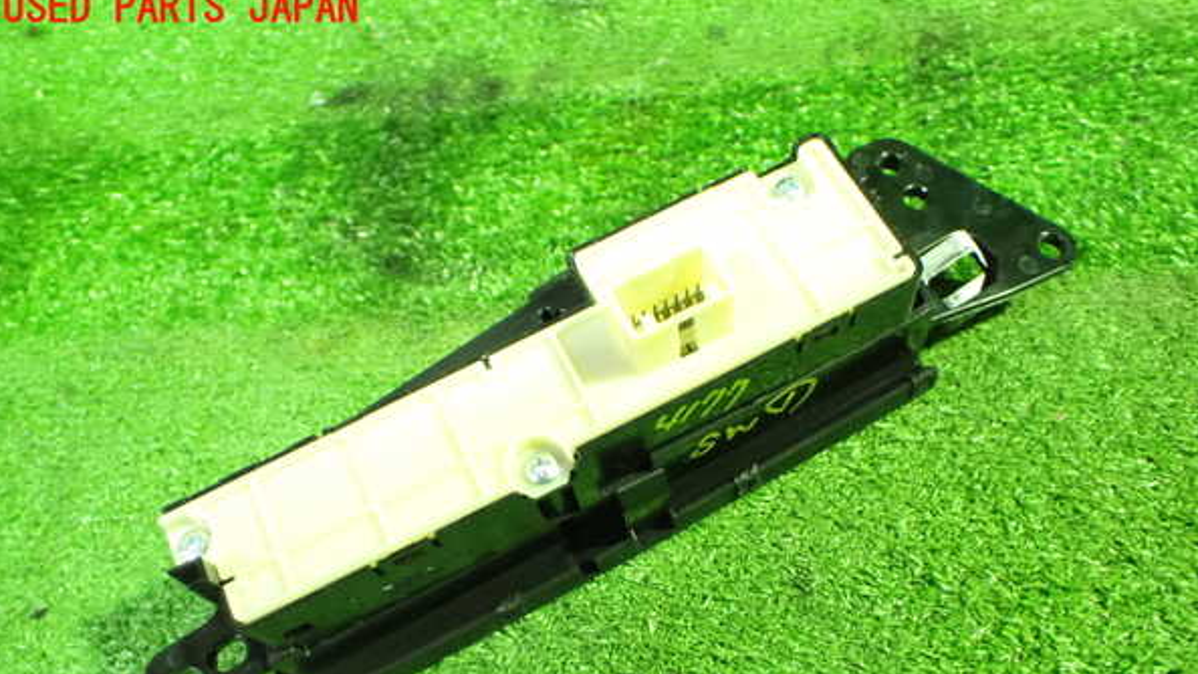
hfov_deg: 59.5
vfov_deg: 35.3
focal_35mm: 33
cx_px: 597
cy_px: 438
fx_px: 1048
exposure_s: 1/30
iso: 1250
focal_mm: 5.4
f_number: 2.3
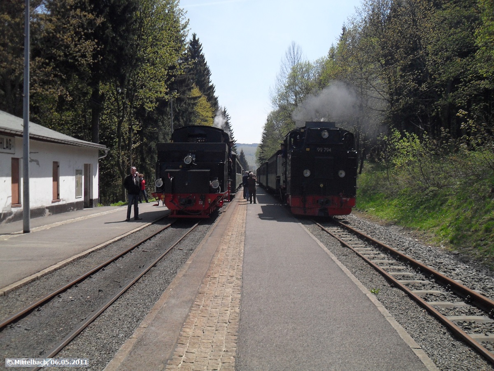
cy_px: 186
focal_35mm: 35
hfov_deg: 52.6
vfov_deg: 40.7
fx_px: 499
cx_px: 247
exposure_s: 1/125
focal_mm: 6.2
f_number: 8.9
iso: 100
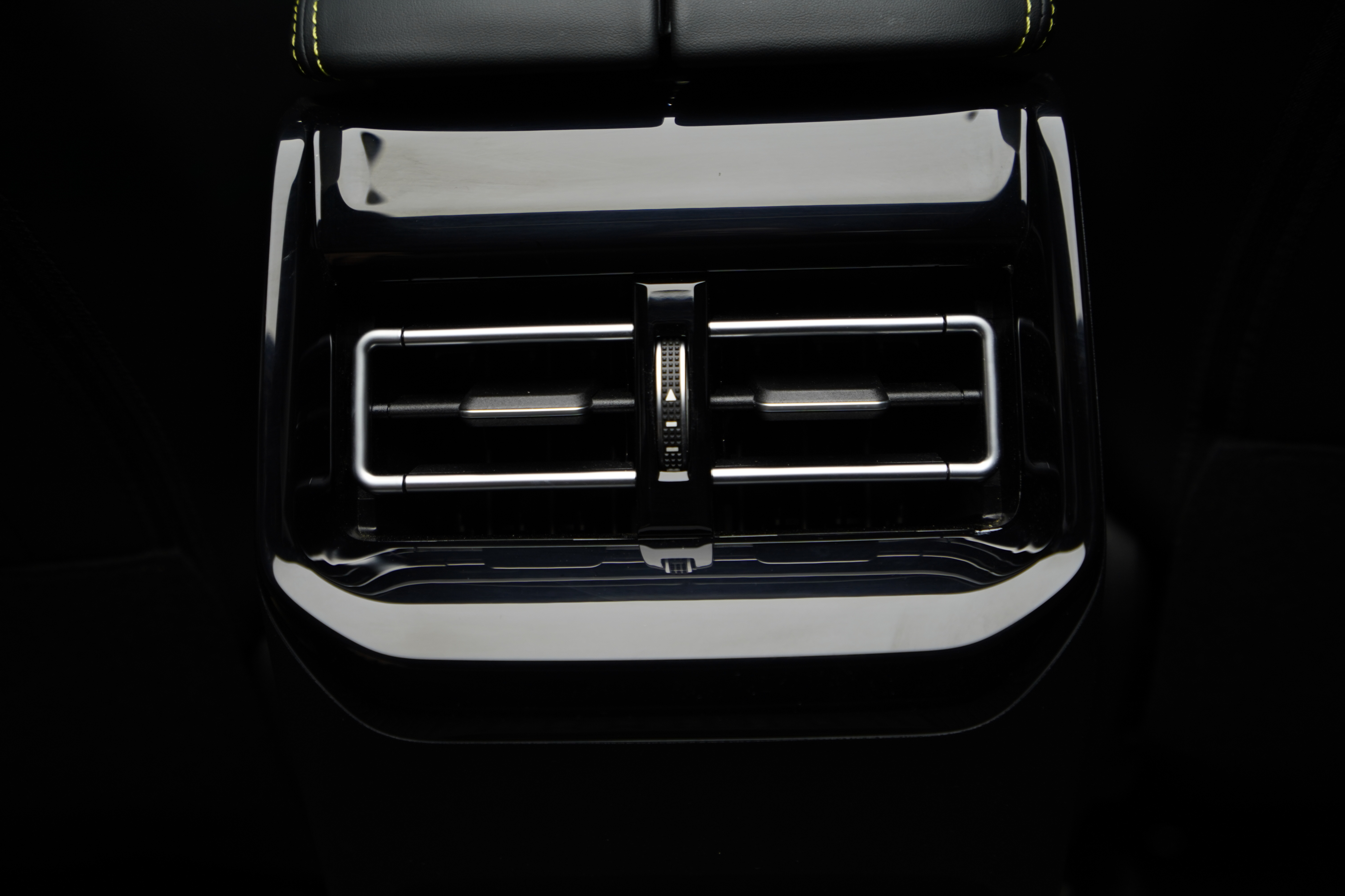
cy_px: 448
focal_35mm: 35
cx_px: 672
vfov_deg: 37.9
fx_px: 1308
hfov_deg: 54.4
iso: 400
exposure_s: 1/60
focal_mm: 35
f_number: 4
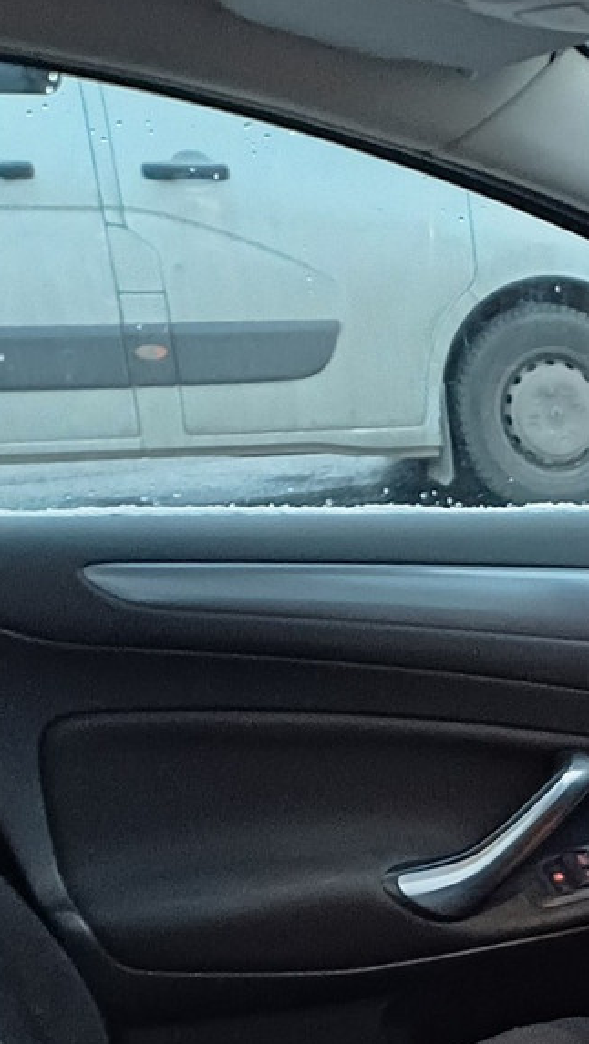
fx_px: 2107
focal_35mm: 76
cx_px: 988
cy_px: 1272
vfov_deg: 25.0
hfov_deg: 14.4
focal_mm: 4.65
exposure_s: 1/20
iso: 800
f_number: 1.8
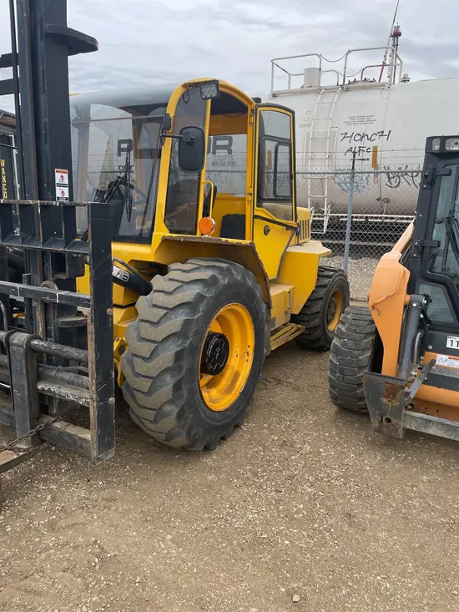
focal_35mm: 26
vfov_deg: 67.3
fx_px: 460
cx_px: 230
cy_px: 306
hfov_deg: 53.1
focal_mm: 4.2
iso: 32
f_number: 1.6
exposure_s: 1/749
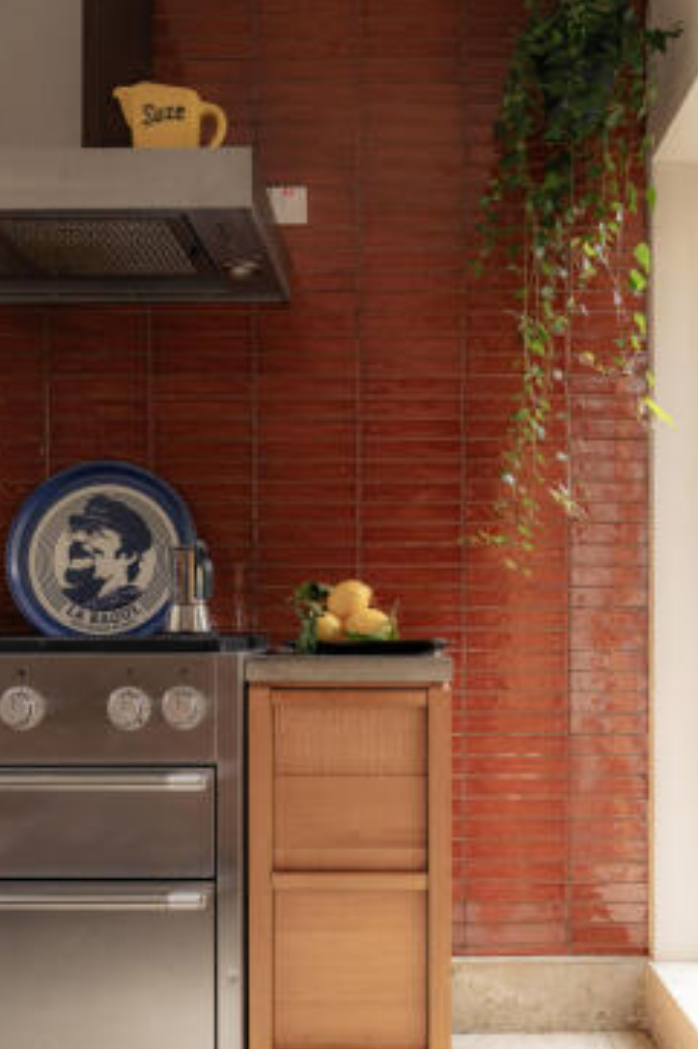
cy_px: 601
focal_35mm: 29
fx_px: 844
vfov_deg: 63.4
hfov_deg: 44.7
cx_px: 410
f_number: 8
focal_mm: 24
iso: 200
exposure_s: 1/20
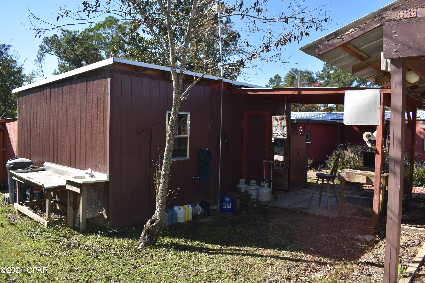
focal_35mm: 27
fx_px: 319
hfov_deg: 67.4
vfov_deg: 47.9
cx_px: 212
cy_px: 142
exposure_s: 1/200
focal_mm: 18
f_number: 7.1
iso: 100
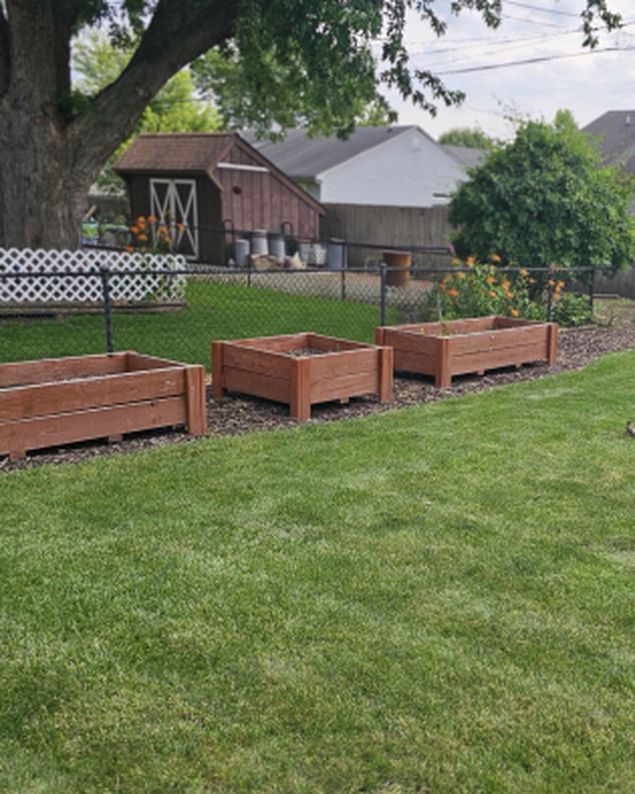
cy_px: 451
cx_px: 493
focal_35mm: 38
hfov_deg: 37.9
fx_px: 893
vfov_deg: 47.8
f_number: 1.7
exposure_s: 1/572
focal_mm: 6.3
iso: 10
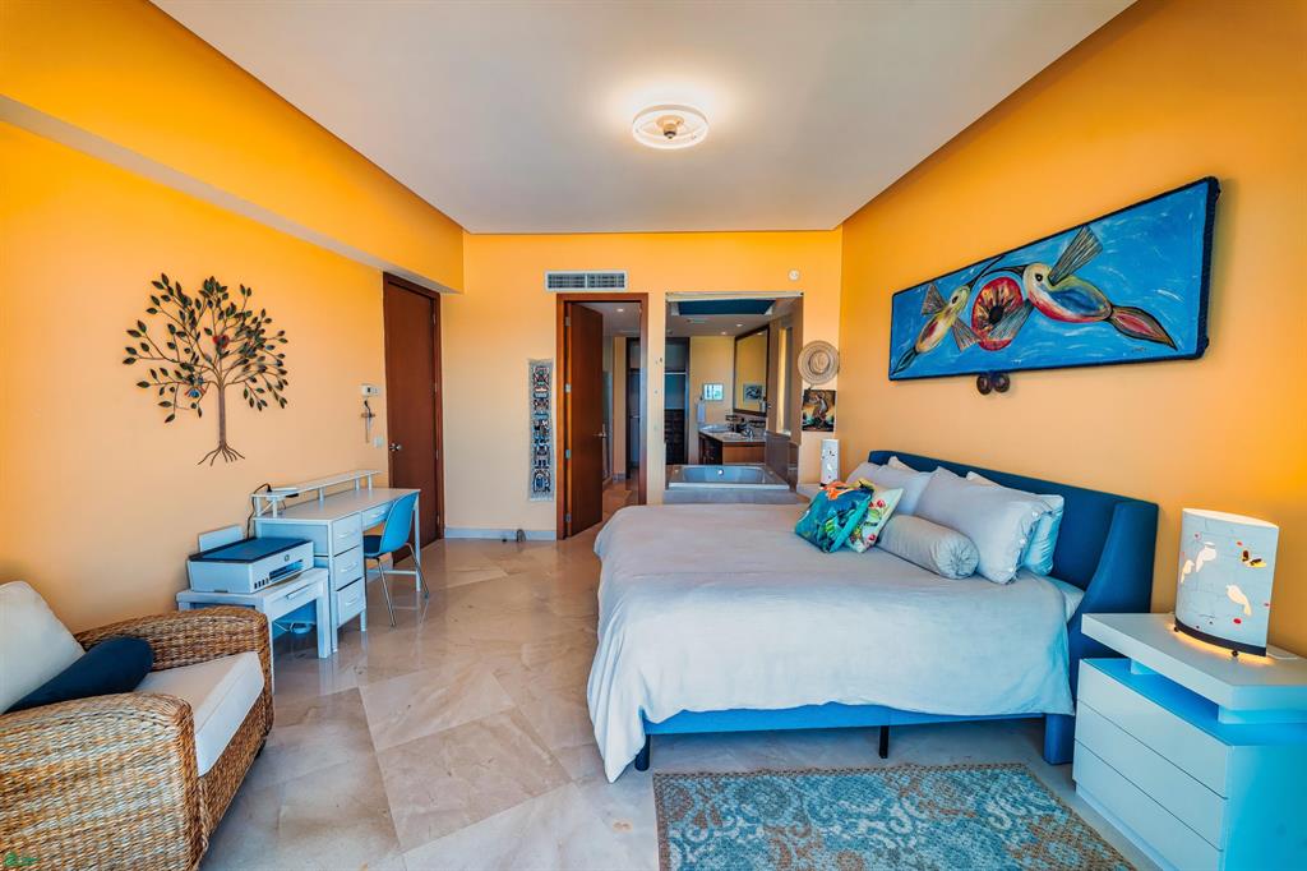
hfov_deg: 104.3
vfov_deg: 81.2
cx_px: 654
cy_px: 436
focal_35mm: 14
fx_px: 508
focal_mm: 14
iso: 100
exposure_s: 1/30
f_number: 5.6
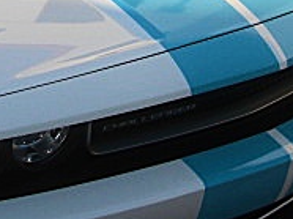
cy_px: -32
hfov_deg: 15.7
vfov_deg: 11.7
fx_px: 1048
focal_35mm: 124
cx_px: 32
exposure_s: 1/400
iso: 50
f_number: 2.8
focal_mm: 6.3
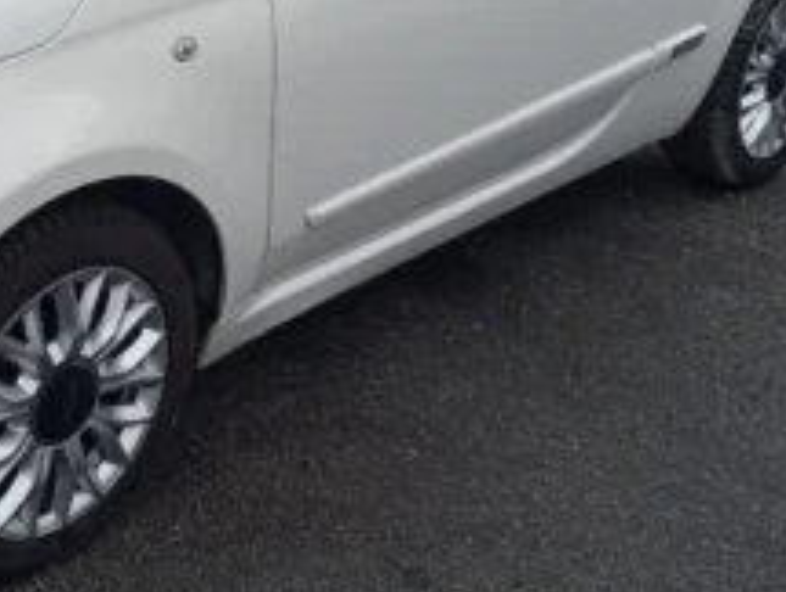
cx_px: 77
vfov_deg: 18.4
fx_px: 1774
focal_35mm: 78
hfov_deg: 24.3
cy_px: -4
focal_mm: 3.46
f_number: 2.2
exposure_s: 1/539
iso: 100
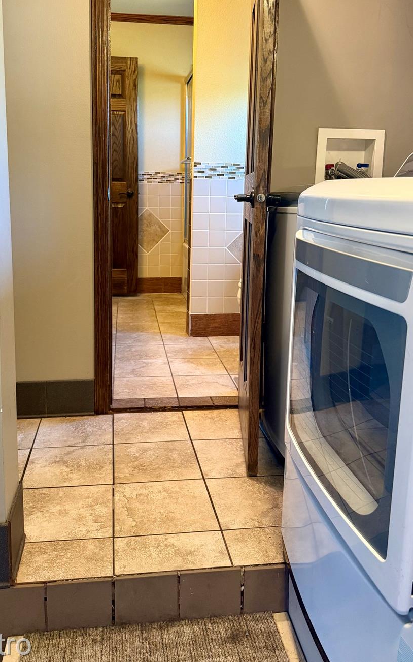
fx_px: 540
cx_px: 186
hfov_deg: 41.8
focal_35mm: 30
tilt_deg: -8.5
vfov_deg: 62.5
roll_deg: -1.9
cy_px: 275
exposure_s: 1/60
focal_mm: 6.76
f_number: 1.78
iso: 320
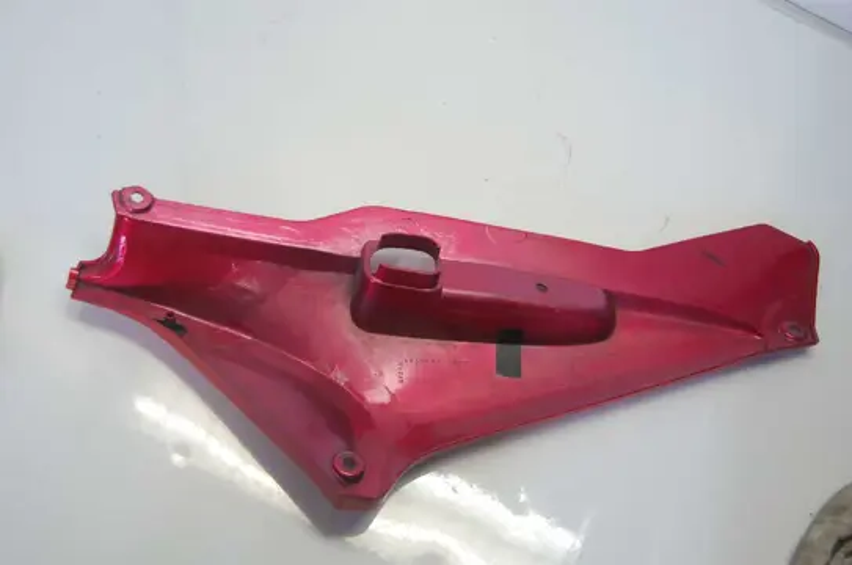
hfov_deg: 49.6
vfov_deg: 34.1
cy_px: 282
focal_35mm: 39
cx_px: 426
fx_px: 921
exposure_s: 1/60
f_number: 4.2
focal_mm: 26
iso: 400
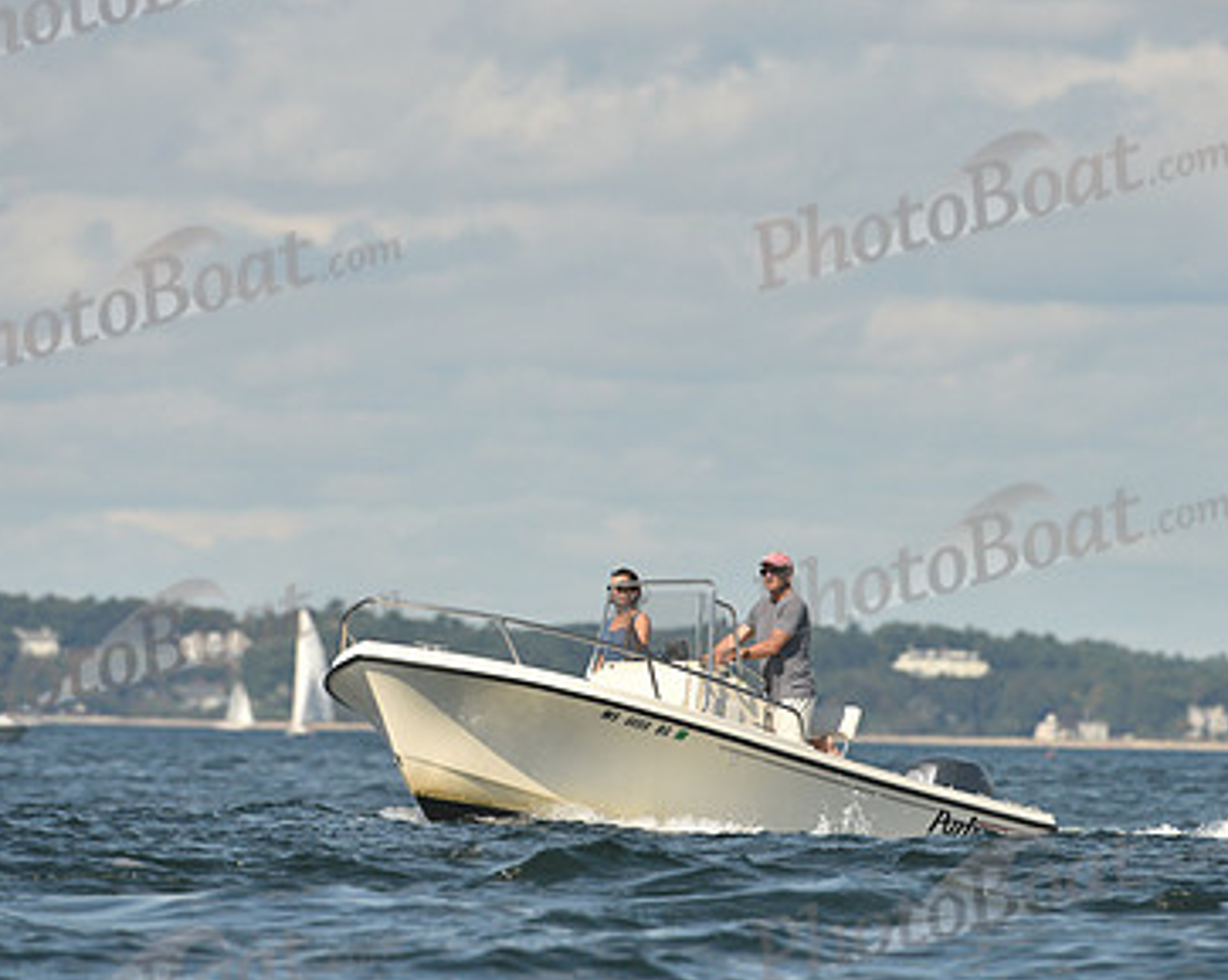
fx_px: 19683
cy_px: 426
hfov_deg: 3.6
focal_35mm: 542
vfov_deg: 2.9
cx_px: 580
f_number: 5.6
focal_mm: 360
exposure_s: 1/2000
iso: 250
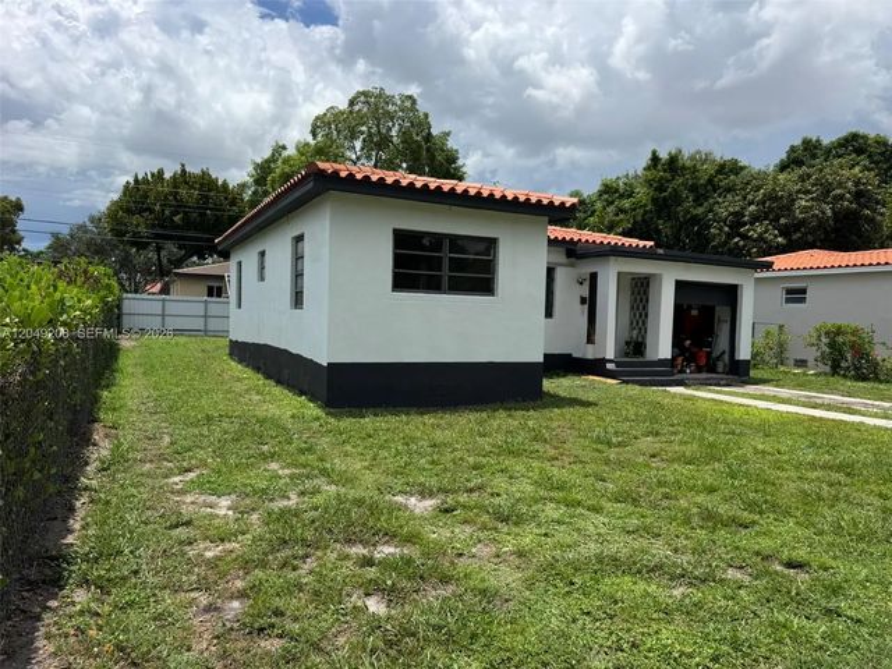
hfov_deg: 71.6
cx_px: 446
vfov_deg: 56.8
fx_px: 618
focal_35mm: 24
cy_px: 334
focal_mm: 6.76
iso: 80
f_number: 1.78
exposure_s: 1/6410
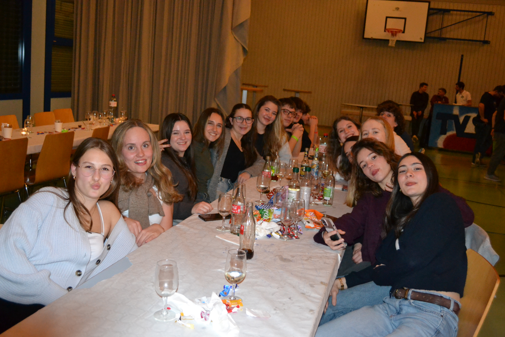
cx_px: 252
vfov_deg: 36.9
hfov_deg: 53.1
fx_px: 505
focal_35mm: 36
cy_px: 168
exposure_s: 1/60
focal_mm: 24
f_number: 4
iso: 3200
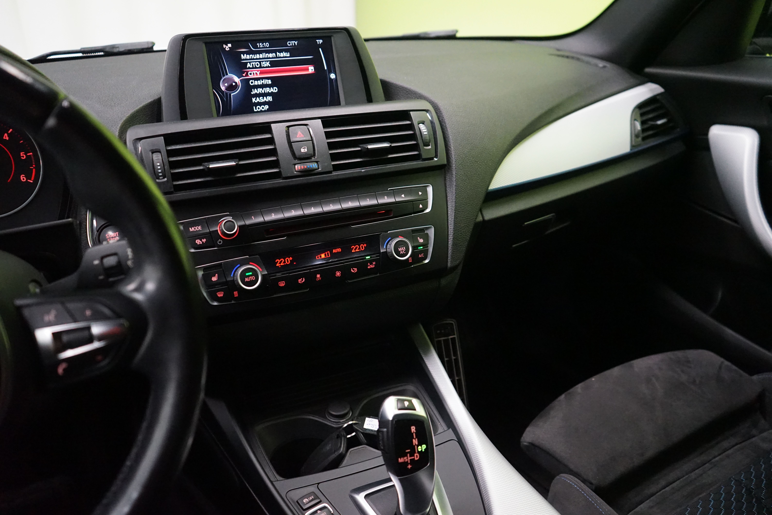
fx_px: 600
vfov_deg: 46.4
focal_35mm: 28
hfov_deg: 65.5
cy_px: 258
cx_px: 386
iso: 6400
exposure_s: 1/80
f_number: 3.5
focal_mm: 28
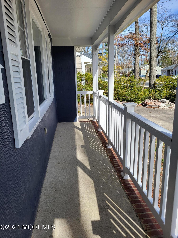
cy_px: 119
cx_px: 89
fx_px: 178
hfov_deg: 53.1
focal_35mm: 26
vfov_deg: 67.3
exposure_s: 1/1202
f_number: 1.8
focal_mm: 5.4
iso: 40
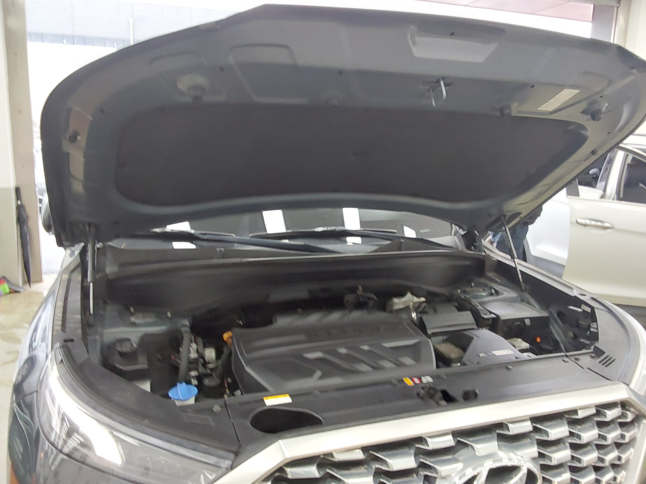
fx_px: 523
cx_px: 323
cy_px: 242
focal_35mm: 28
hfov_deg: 63.4
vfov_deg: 49.7
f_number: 1.9
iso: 320
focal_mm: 2.91
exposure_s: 1/60
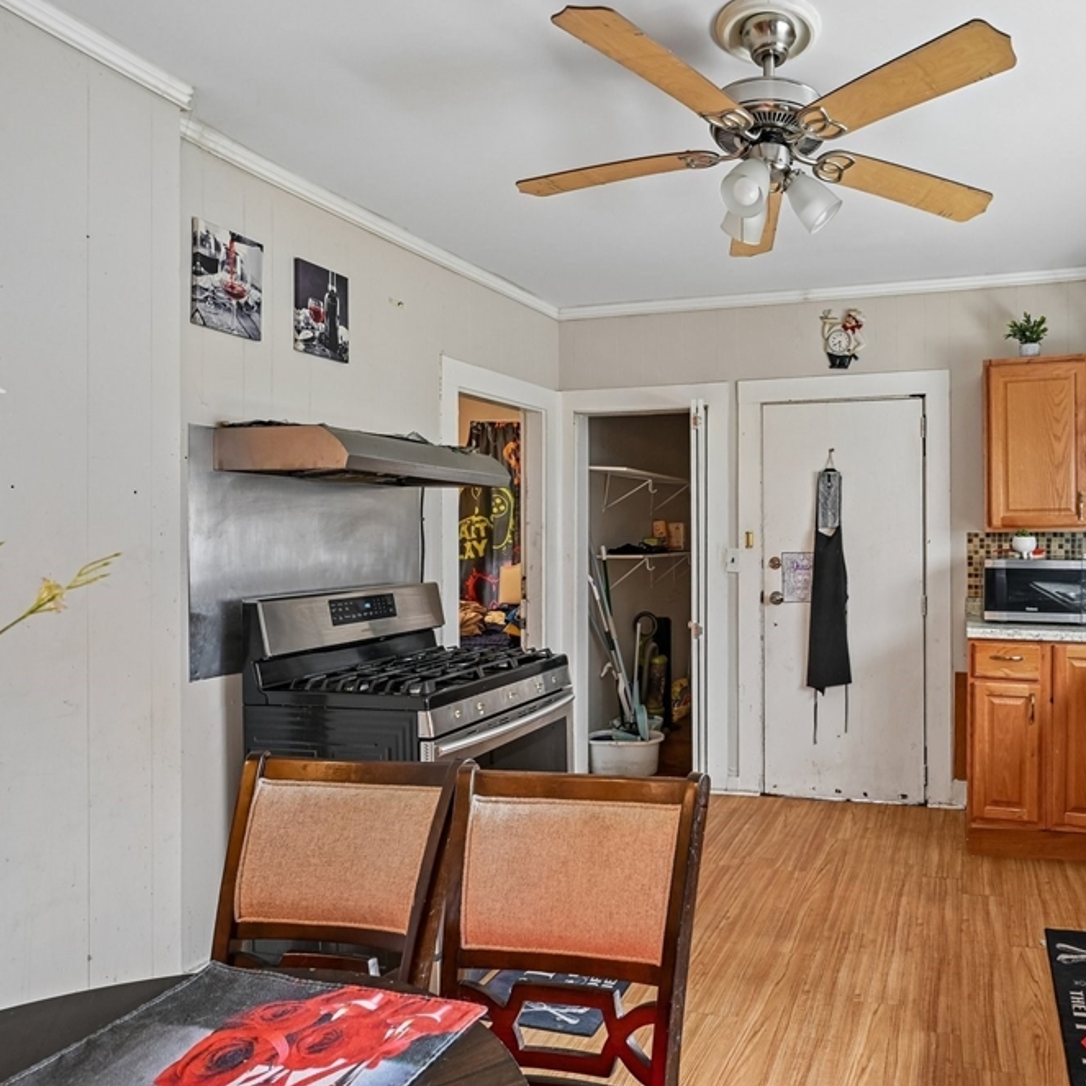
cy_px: 530
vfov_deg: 72.1
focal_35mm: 21
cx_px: 799
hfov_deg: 68.0
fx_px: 745
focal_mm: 16
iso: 400
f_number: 8
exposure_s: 1/4
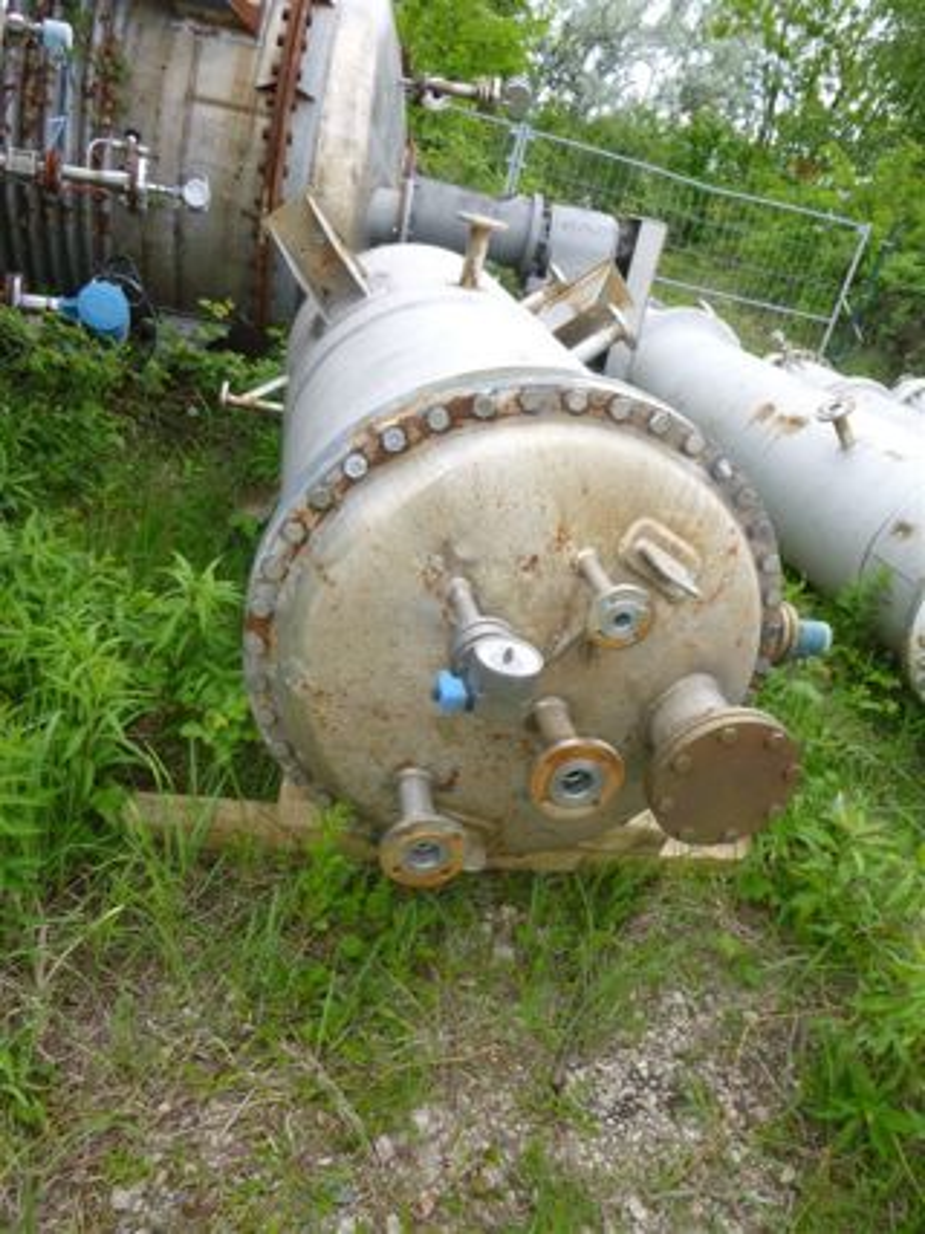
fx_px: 891
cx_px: 462
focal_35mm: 25
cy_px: 617
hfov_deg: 54.9
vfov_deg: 69.4
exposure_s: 1/200
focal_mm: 4.5
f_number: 3.1
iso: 100
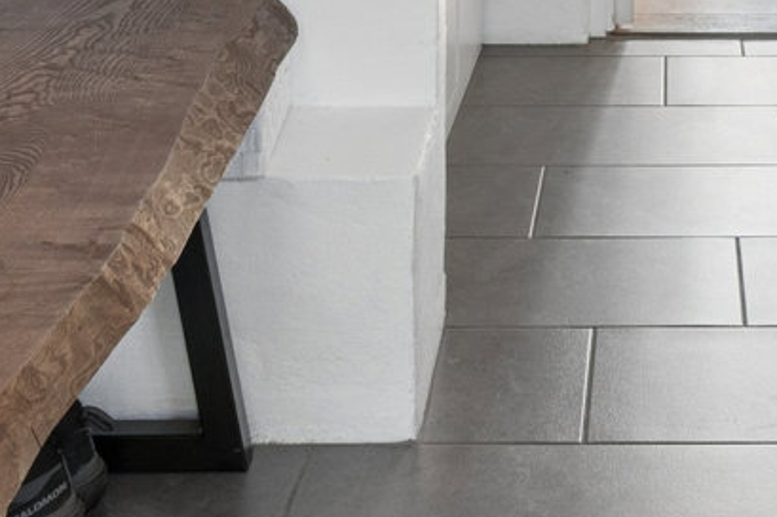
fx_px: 2058
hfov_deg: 20.8
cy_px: -469
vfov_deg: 12.8
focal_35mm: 95
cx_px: 743
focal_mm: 13
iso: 200
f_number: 9
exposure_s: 1/30
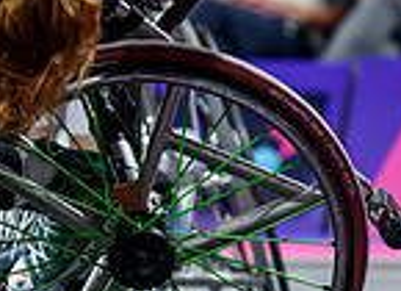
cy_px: -47
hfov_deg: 3.5
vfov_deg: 2.6
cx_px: -351
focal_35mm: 566
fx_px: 6476
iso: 2500
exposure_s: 1/1600
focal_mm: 120
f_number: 3.2
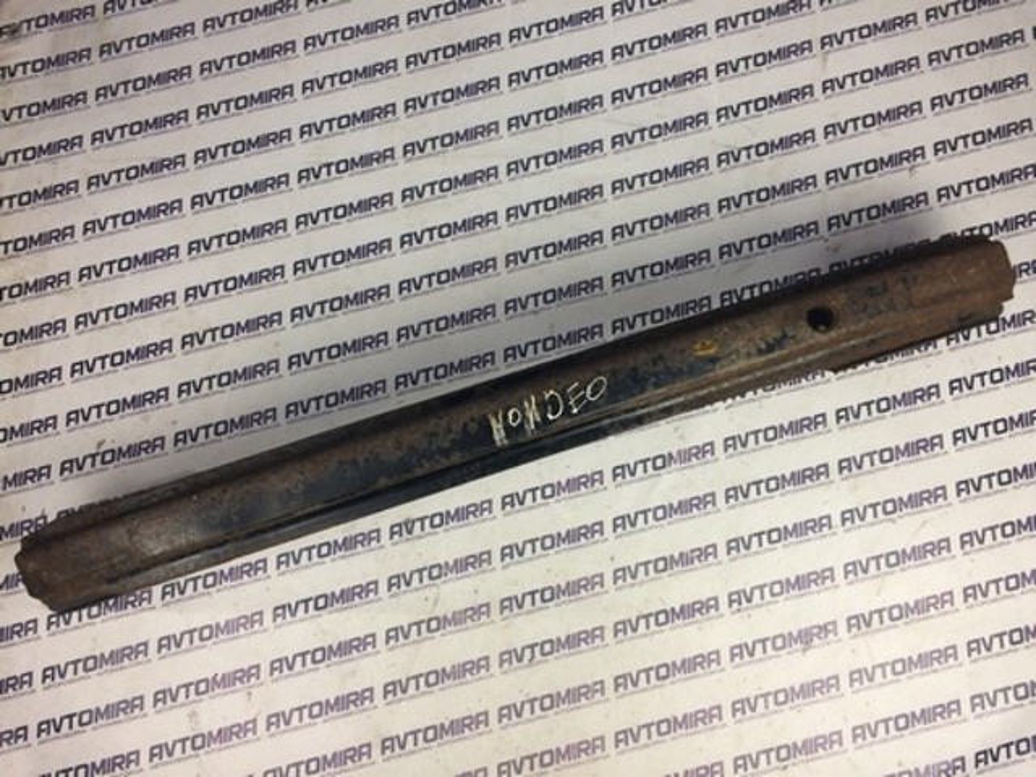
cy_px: 388
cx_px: 518
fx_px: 868
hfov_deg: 61.7
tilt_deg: -80.5
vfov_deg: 48.2
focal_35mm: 29
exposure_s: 1/50
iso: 50
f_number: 2.2
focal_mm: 4.15
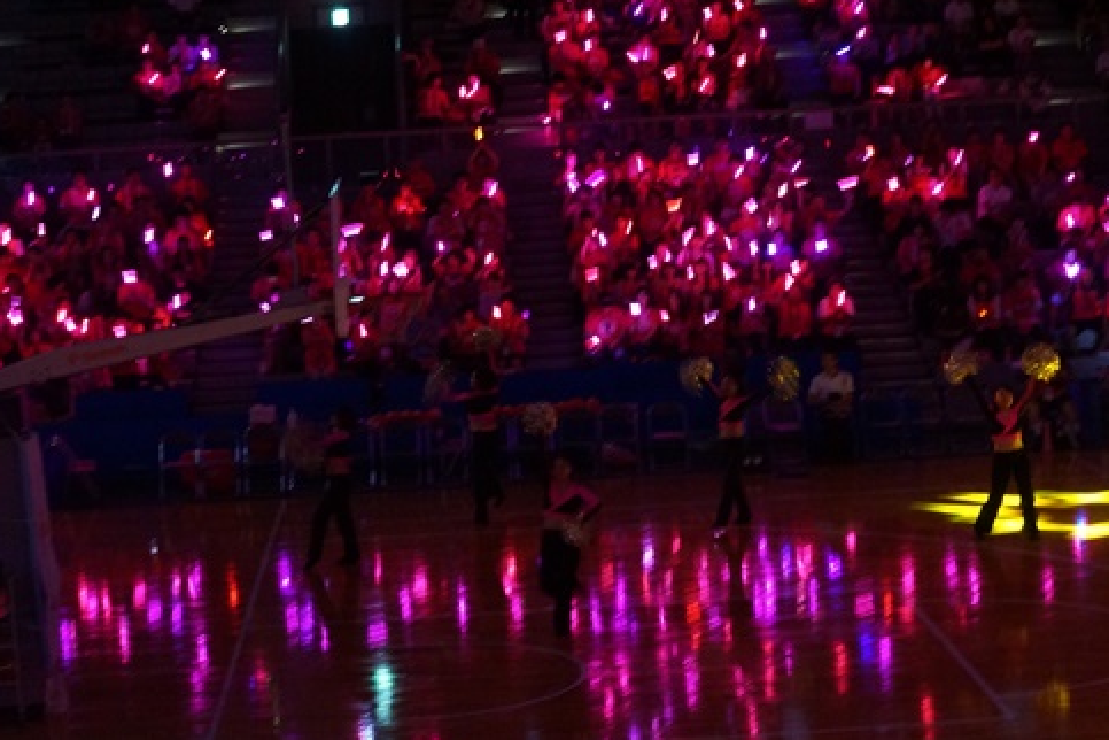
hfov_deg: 24.3
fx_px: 2572
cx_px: 556
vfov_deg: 16.4
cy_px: 371
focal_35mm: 84
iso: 3200
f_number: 6.3
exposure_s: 1/15
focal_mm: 55
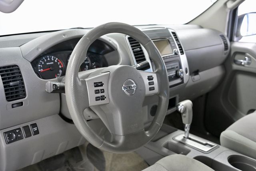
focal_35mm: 36
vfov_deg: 36.9
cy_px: 86
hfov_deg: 53.1
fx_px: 256
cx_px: 128
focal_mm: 36
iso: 2500
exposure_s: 1/125
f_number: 4.5
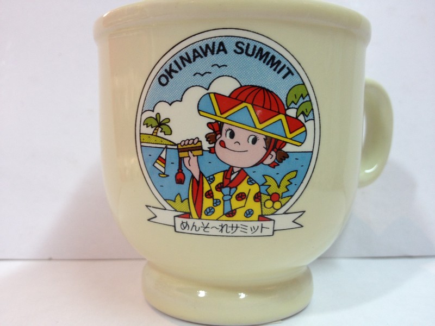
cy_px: 163
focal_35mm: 35
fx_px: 440
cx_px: 218
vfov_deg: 40.7
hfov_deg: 52.6
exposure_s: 1/33
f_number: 2.4
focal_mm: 4.28
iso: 80
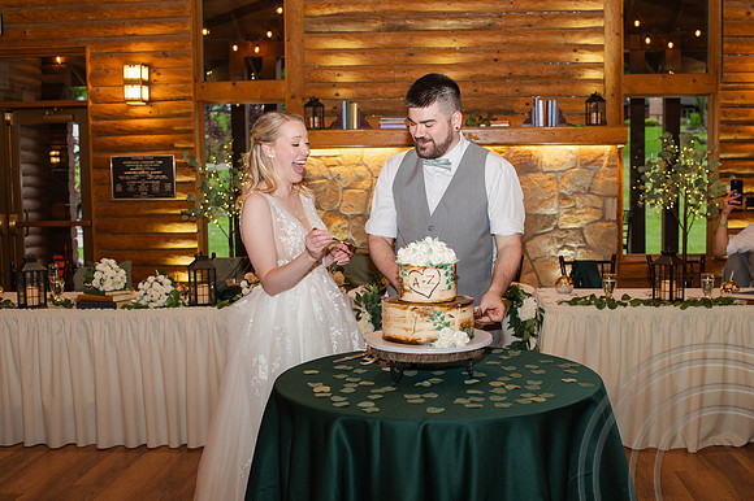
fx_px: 880
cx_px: 414
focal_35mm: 42
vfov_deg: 31.8
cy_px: 265
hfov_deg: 46.3
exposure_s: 1/200
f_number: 3.2
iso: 800
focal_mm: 35
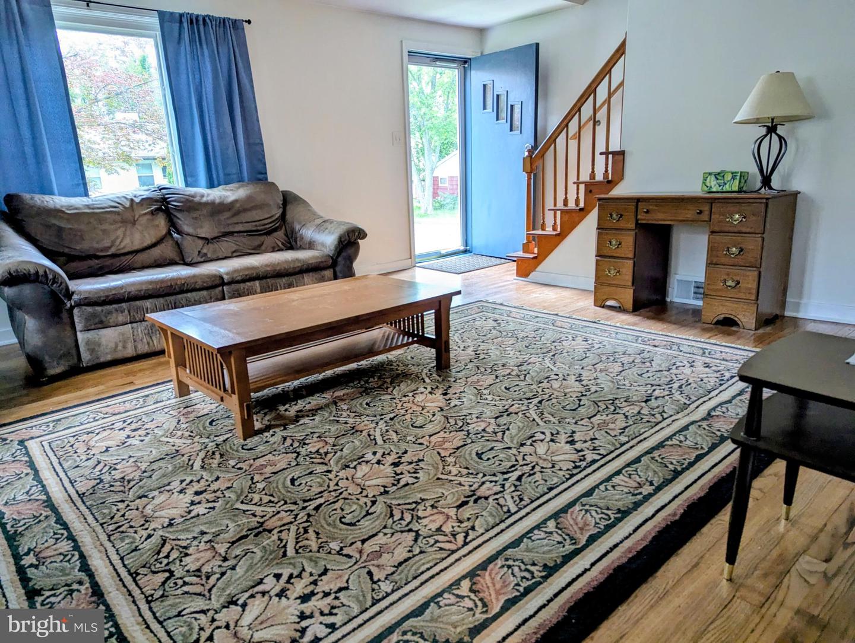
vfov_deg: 56.9
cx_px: 428
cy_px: 322
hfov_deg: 71.5
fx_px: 594
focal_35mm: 24
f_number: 1.85
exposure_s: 1/30
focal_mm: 6.81
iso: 609
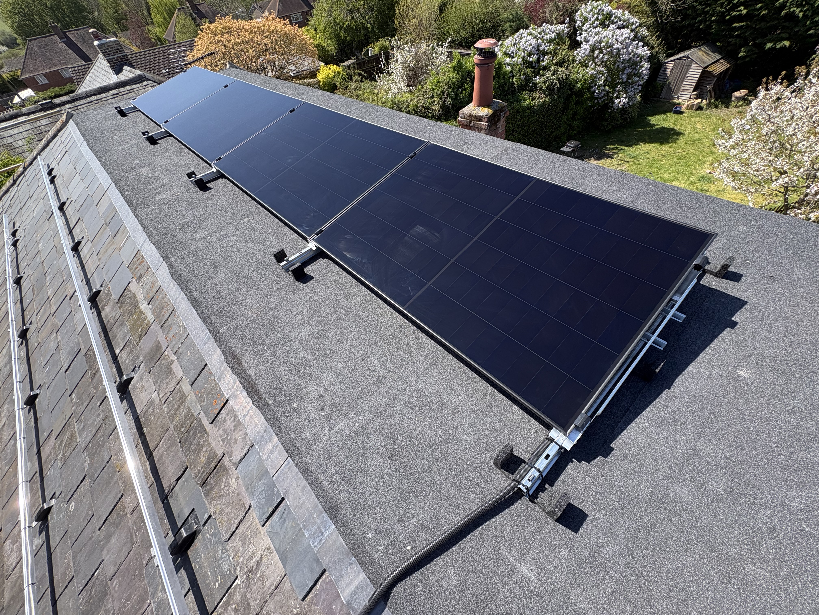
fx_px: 331
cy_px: 308
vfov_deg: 85.7
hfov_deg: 102.1
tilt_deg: -49.9
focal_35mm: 14
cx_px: 410
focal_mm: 2.22
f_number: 2.2
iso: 40
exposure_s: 1/596
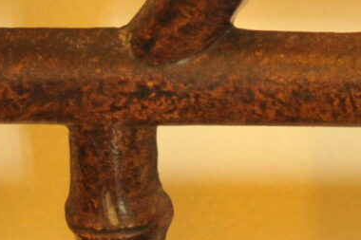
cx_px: 217
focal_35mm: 708
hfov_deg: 2.9
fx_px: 7096
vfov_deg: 1.9
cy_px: -58
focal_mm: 105
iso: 3600
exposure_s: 1/30
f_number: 4
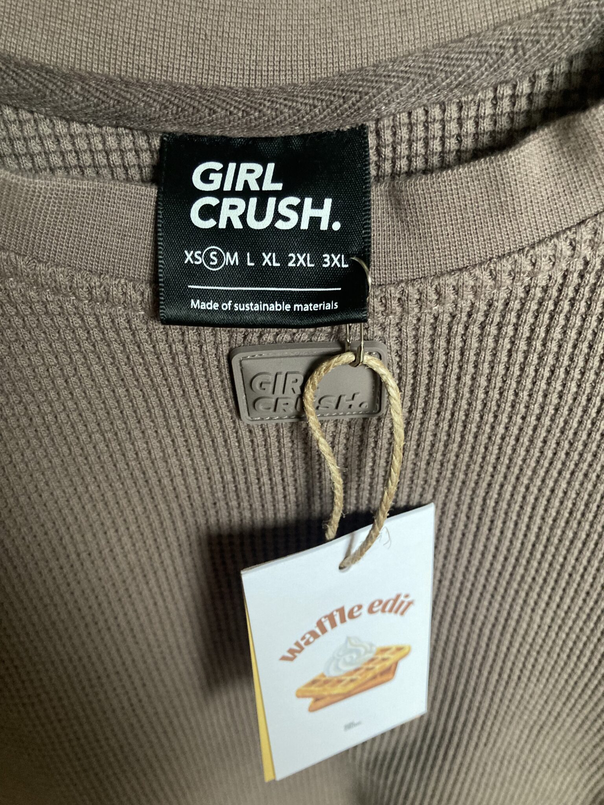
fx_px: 651
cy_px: 402
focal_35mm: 28
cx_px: 302
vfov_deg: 63.4
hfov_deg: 49.7
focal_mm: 3.99
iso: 400
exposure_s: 1/35
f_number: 1.8
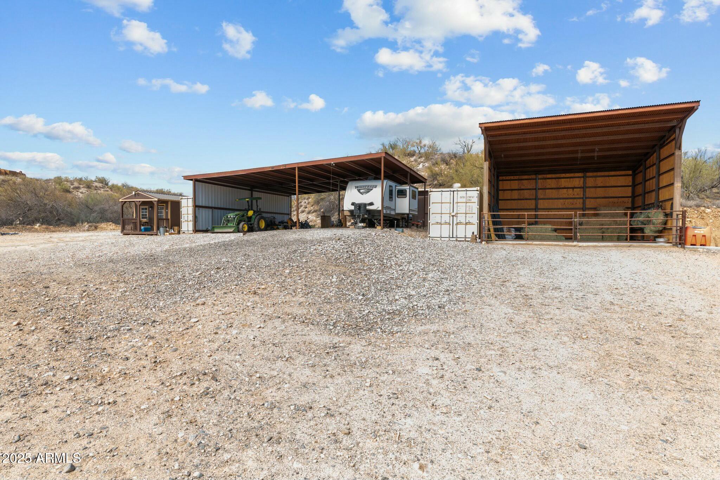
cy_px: 240
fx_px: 386
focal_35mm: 19
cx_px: 360
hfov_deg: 86.0
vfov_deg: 63.7
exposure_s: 1/80
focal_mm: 19.3
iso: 400
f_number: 8
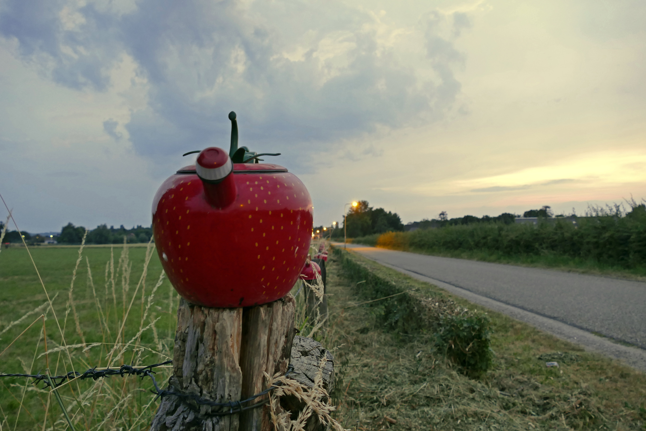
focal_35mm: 25
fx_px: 449
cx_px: 323
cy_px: 216
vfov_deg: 51.3
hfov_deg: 71.5
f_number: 2.8
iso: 400
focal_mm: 9.12
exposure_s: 1/3.2
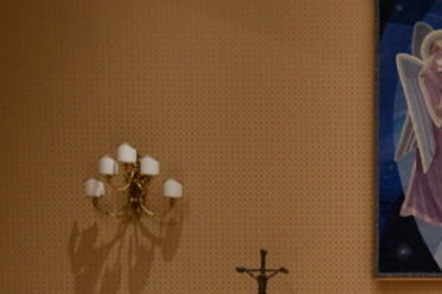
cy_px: 366
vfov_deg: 11.7
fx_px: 1399
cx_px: 626
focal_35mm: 114
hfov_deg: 16.6
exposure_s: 1/125
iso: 1800
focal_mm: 26
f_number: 4
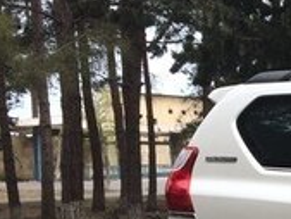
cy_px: 247
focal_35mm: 113
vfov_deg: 12.9
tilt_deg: -5.4
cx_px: 561
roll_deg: +0.6
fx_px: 951
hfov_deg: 14.7
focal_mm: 4.15
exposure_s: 1/873
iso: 32
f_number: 2.2
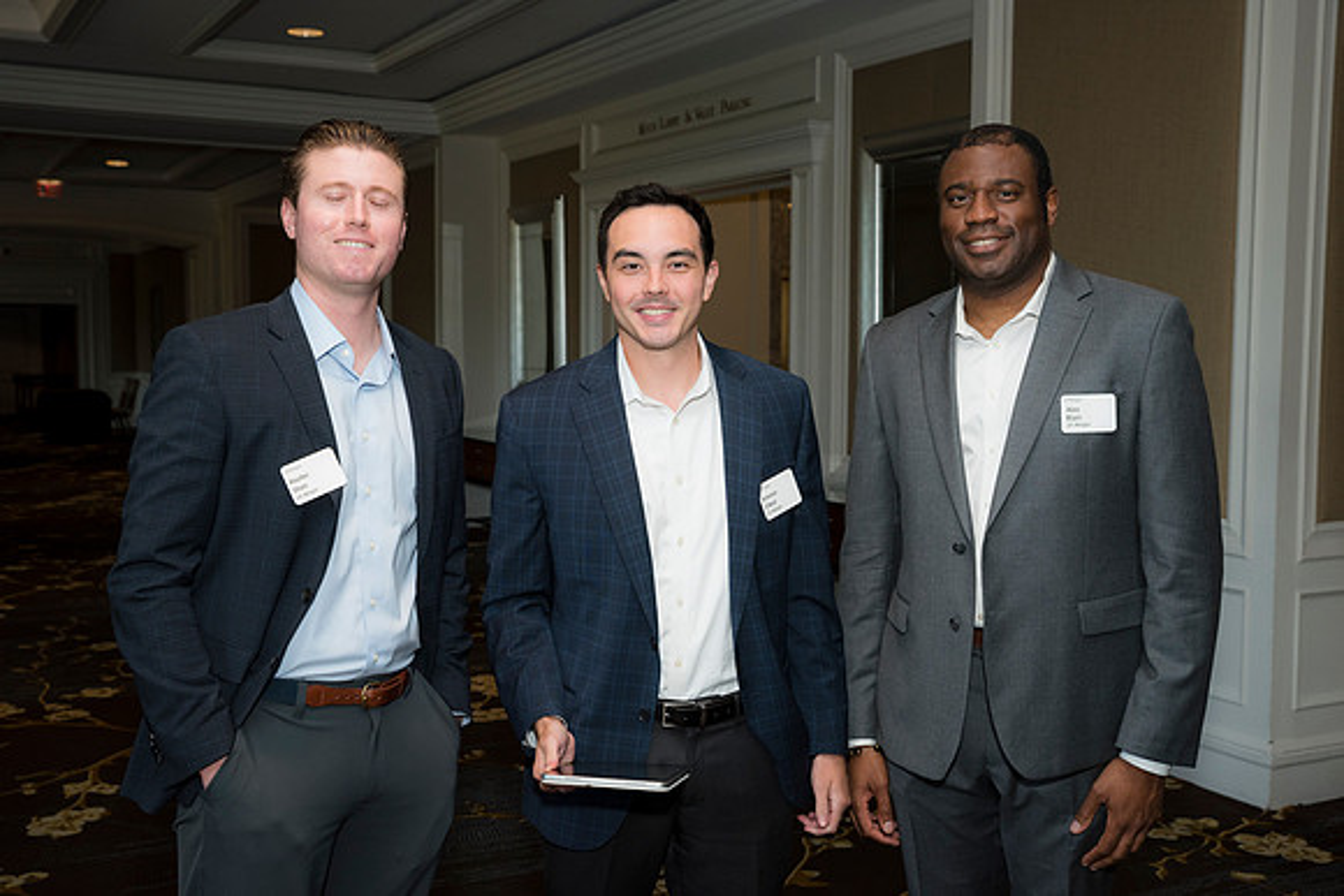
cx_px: 672
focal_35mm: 40
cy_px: 448
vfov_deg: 33.4
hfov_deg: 48.4
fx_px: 1494
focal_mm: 40
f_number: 5.6
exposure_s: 1/125
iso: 800
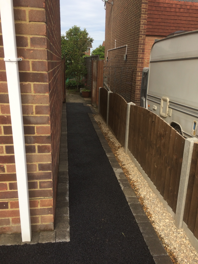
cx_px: 99
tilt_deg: -17.1
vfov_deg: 61.7
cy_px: 132
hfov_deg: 48.2
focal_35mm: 29
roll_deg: -0.5
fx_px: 221
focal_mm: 4.15
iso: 32
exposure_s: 1/954
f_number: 2.2
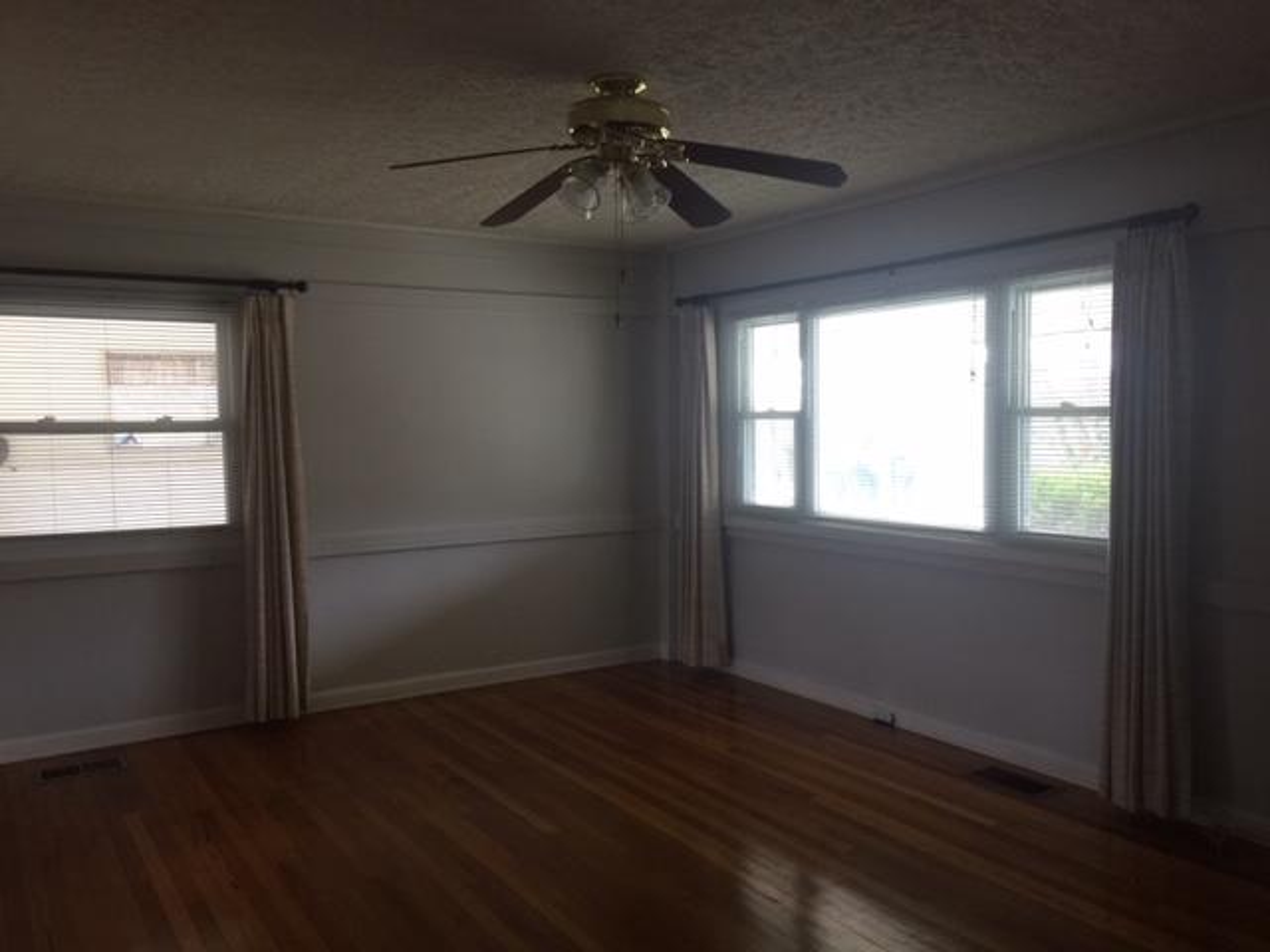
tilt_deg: -3.1
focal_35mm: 29
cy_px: 476
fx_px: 1064
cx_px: 635
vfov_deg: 48.2
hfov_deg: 61.7
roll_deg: -0.8
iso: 40
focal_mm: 4.15
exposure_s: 1/30
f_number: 2.2
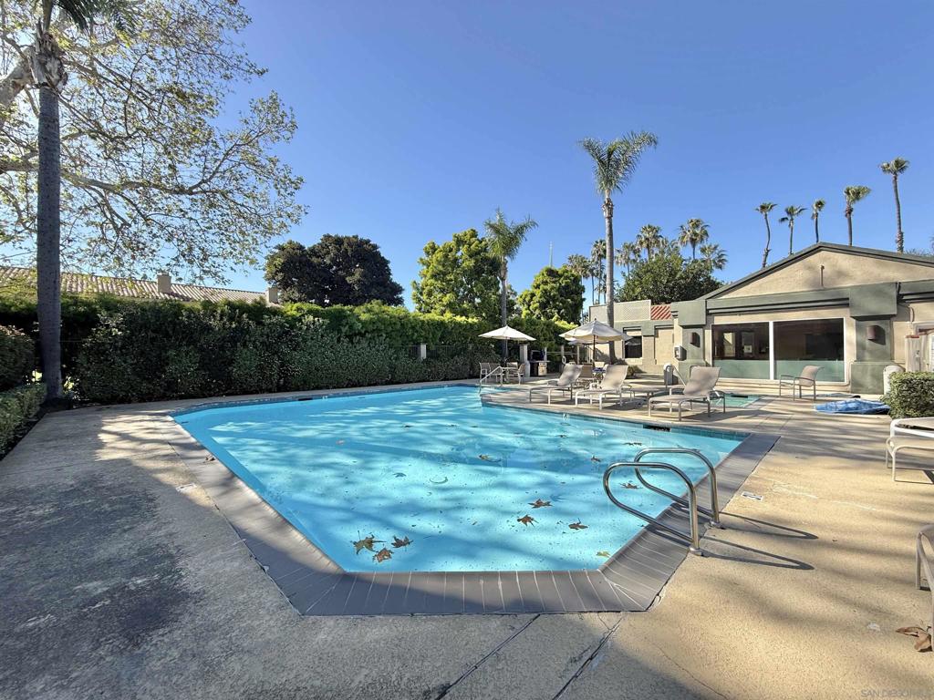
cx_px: 467
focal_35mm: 14
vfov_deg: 85.7
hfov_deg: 102.1
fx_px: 378
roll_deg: +0.6
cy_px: 350
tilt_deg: -0.1
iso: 50
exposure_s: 1/1017
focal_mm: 2.22
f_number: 2.2
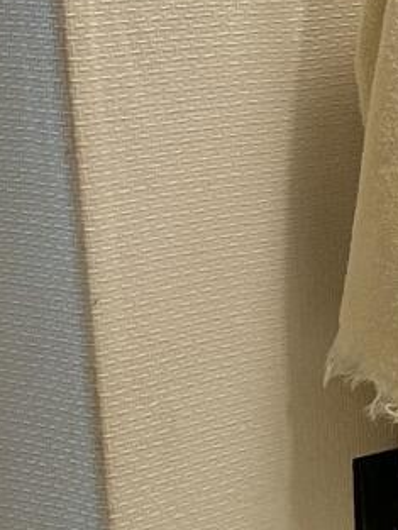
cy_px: 450
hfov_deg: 8.2
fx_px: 2543
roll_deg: +0.6
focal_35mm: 166
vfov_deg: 11.8
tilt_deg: -12.7
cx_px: 986
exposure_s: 1/60
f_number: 1.5
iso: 160
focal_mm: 5.7
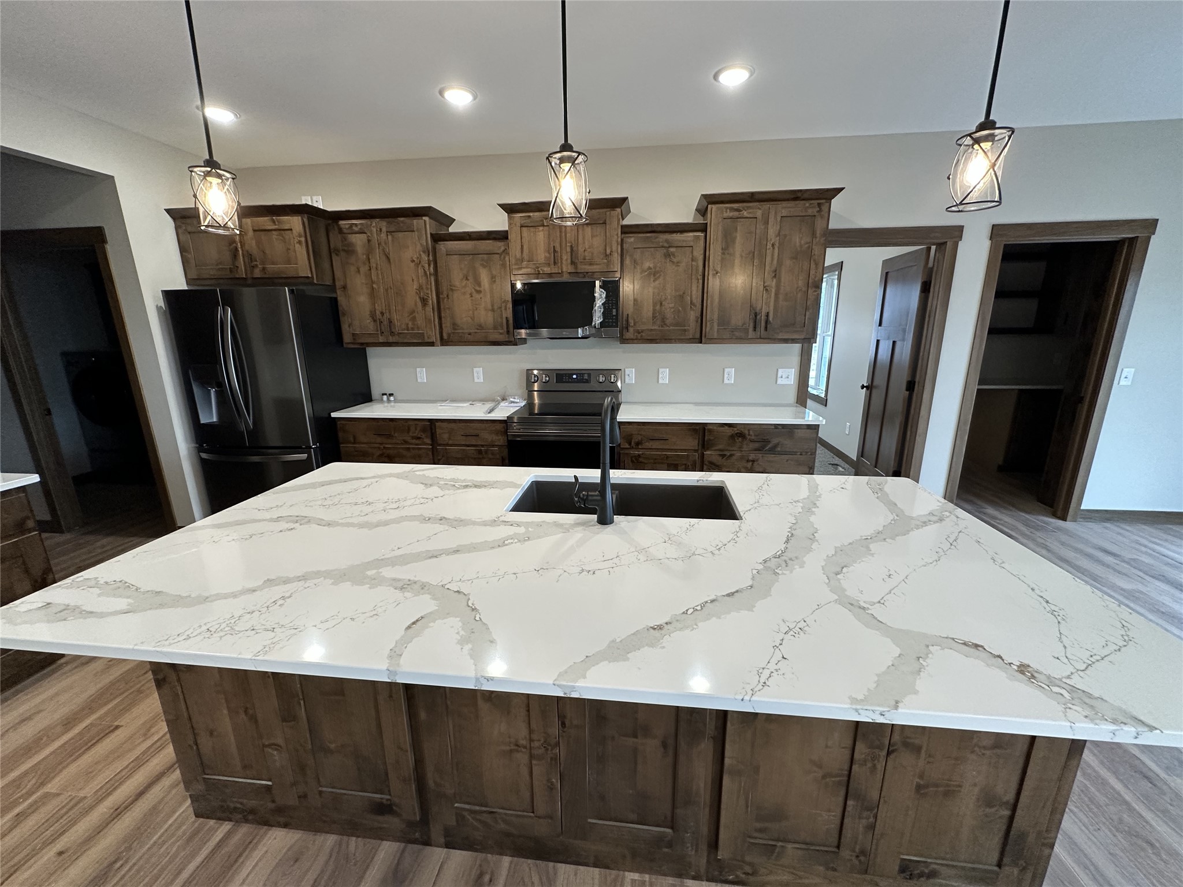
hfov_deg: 102.1
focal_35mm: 14
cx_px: 592
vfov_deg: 85.7
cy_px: 444
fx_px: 478
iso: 250
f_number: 2.2
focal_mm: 2.22
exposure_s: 1/120
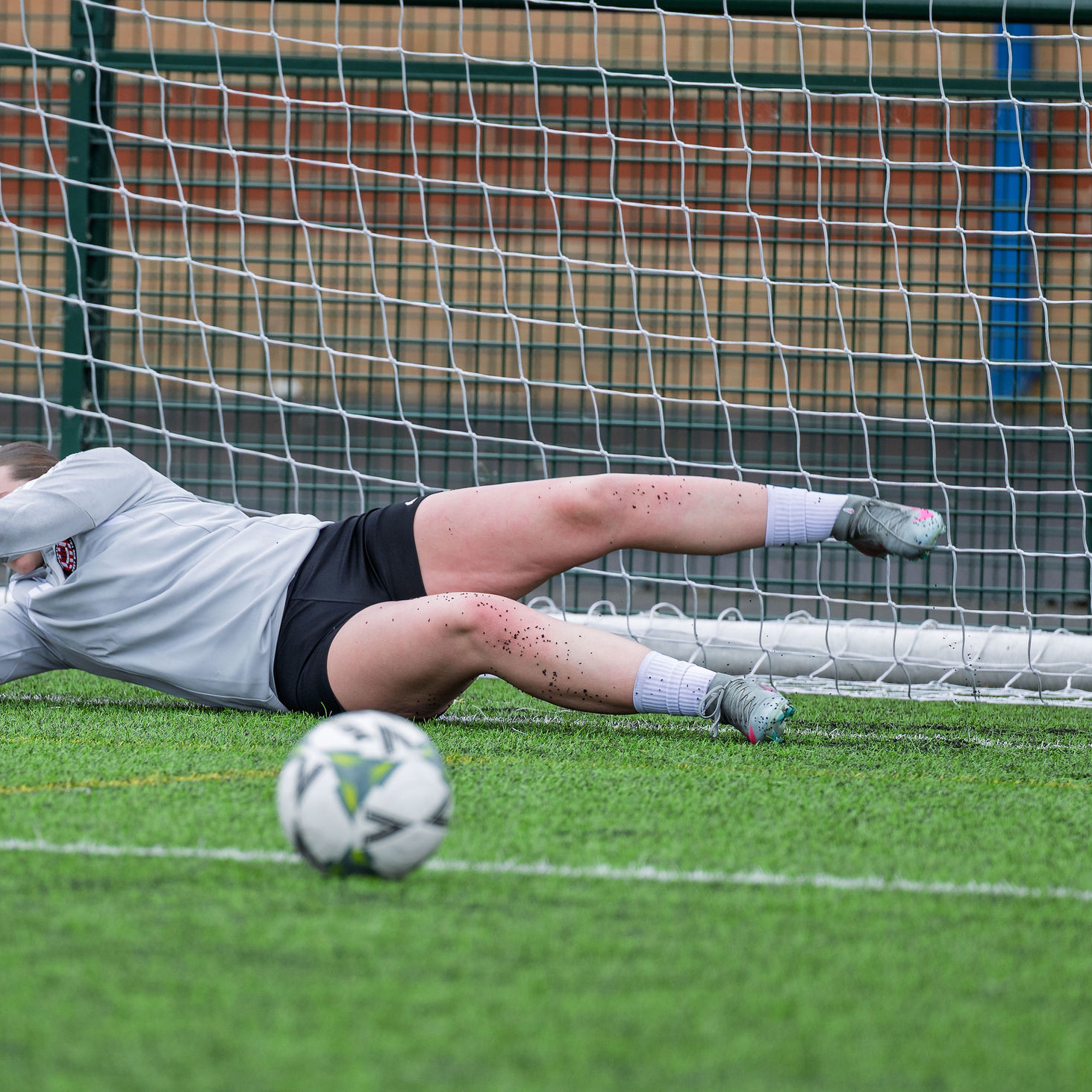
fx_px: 17988
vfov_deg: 3.5
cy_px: 724
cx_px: 397
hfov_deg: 3.5
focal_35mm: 504
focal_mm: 200
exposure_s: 1/800
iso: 140
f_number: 2.8
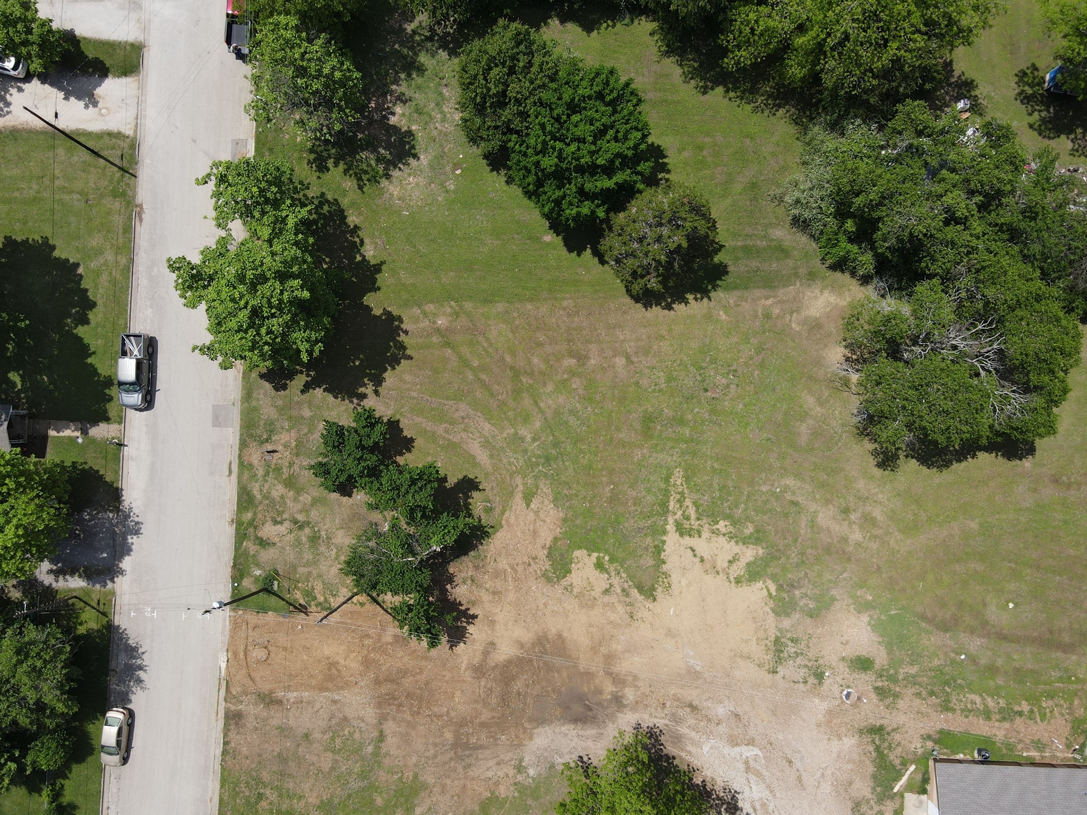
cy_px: 410
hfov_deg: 69.4
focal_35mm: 25
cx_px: 559
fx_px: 785
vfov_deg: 54.9
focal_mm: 4.5
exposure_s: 1/725
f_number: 2.8
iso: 100
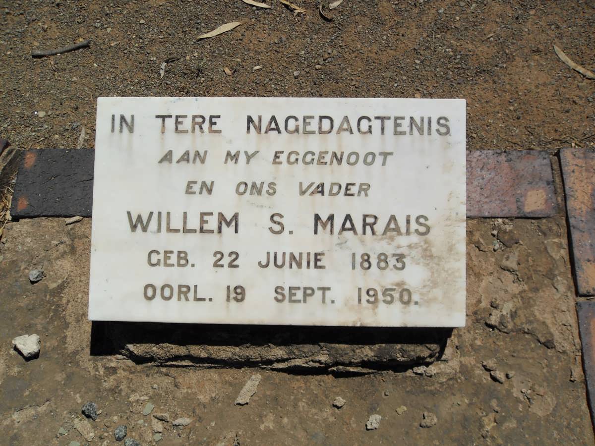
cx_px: 298
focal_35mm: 35
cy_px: 223
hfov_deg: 52.6
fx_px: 602
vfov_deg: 40.7
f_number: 8.2
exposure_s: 1/500
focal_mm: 6.3
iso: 80
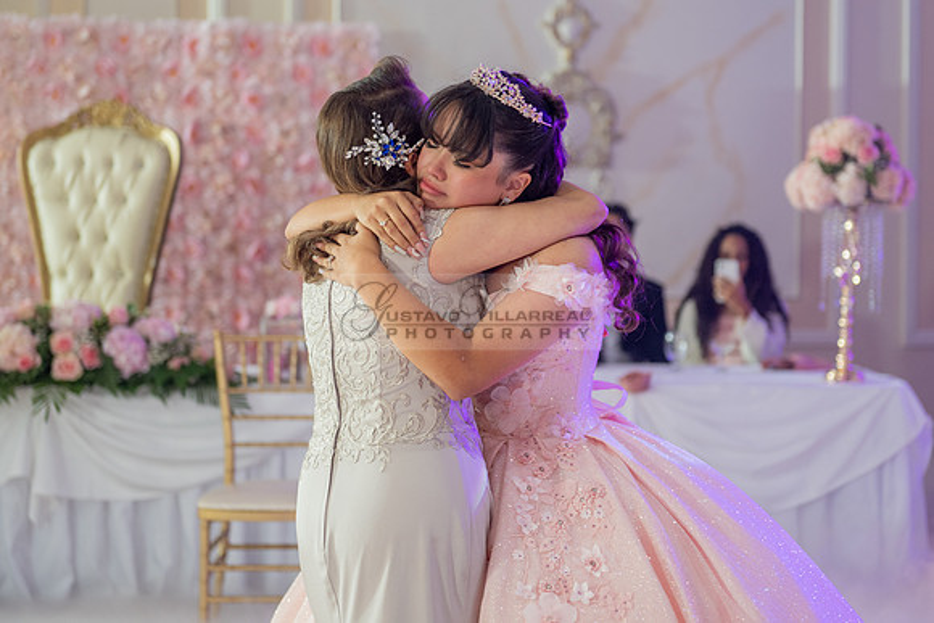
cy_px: 254
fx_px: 2154
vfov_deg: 16.4
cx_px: 467
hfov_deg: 24.5
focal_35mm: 83
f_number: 2.8
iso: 400
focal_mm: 70
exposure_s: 1/100
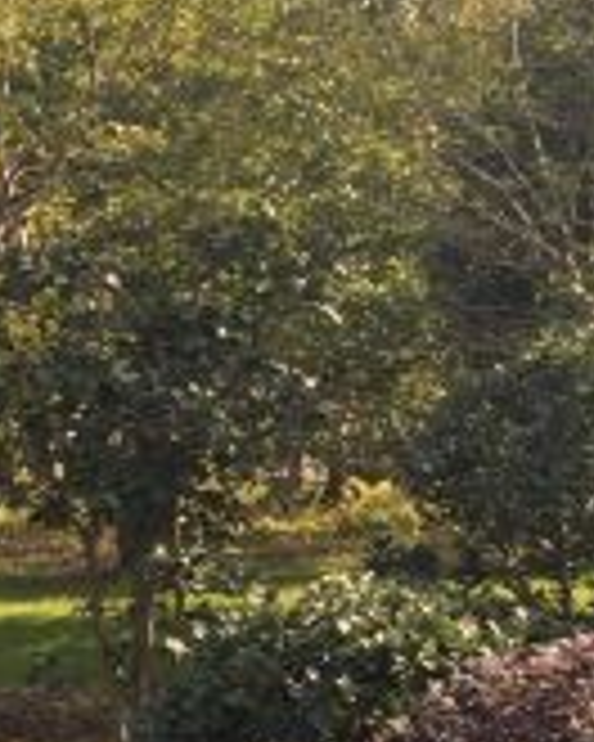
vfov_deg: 15.4
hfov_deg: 11.9
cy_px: 895
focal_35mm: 120
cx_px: -448
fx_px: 2637
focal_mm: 4.15
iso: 32
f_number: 2.2
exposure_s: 1/534
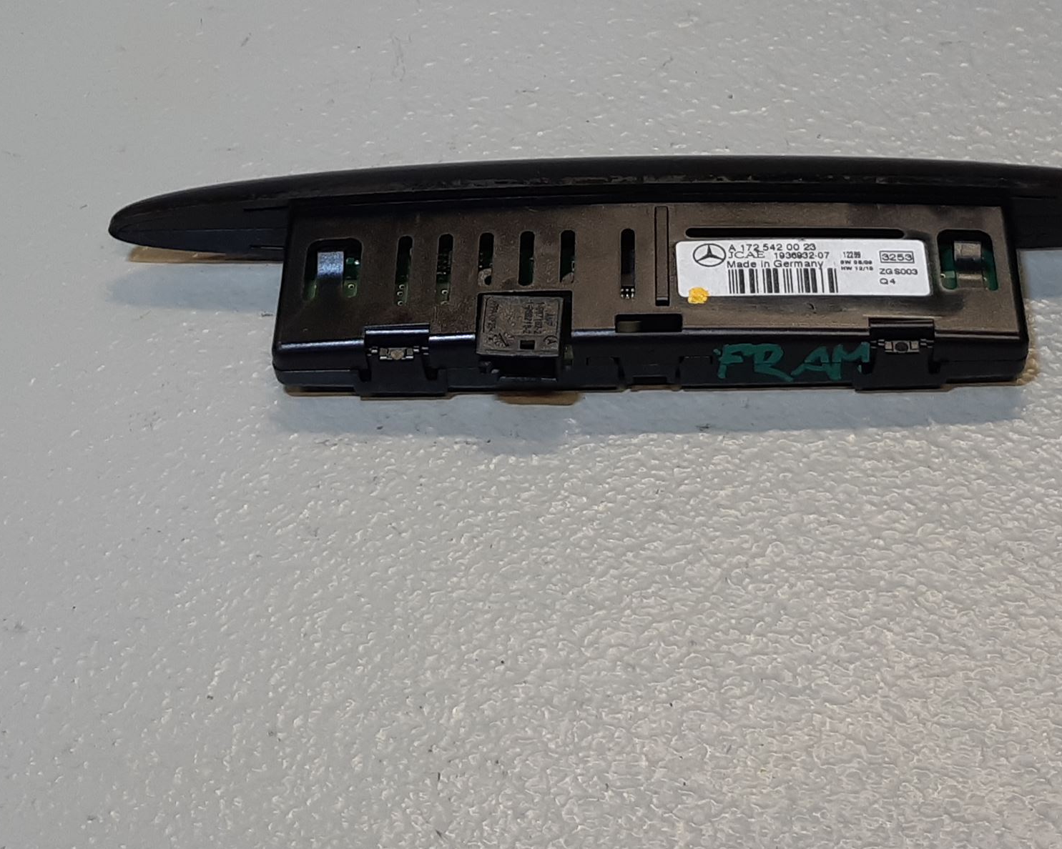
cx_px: 631
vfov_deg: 42.0
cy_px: 332
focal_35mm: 35
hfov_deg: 51.2
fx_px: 1100
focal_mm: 3.93
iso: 64
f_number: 1.7
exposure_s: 1/100
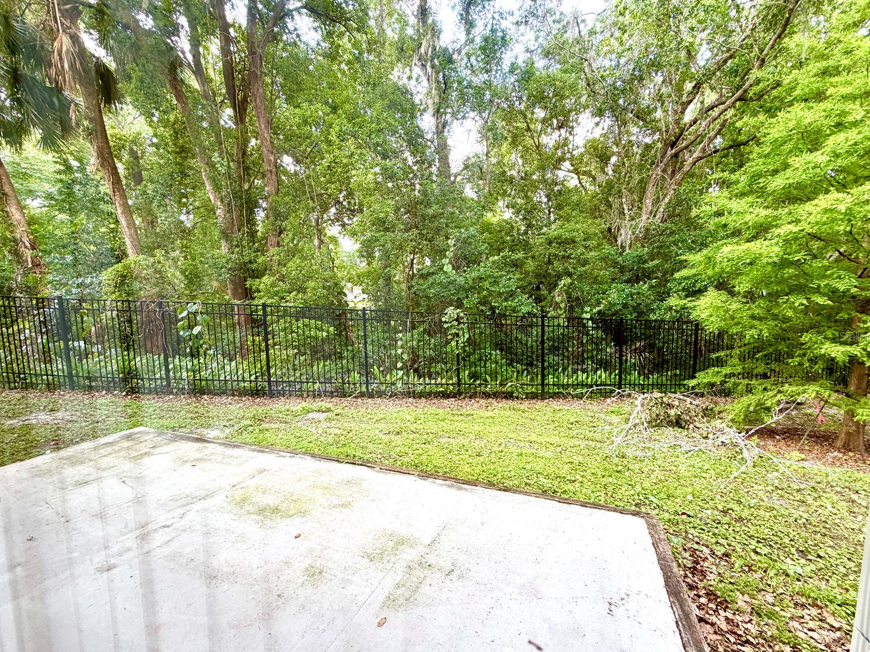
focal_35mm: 15
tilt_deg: -6.2
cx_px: 428
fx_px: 377
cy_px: 336
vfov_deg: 81.7
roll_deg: +1.1
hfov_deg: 98.2
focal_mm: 2.22
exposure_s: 1/121
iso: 100
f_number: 2.2
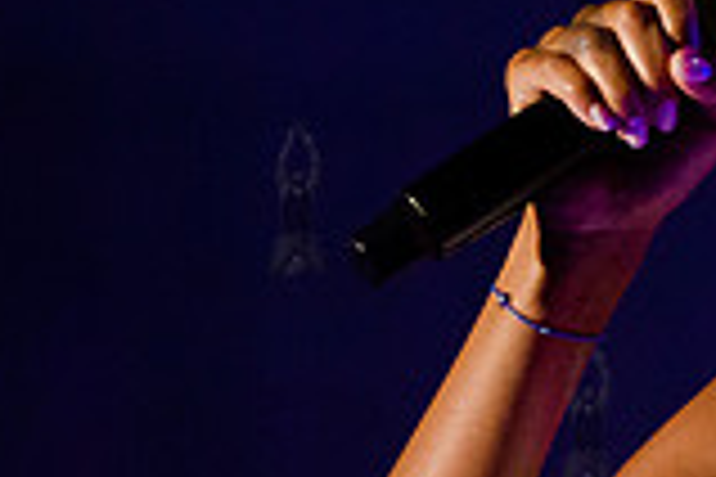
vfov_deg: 1.9
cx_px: 1086
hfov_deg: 2.8
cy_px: 176
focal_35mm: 724
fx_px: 14398
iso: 3200
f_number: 2.8
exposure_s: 1/400
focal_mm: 170
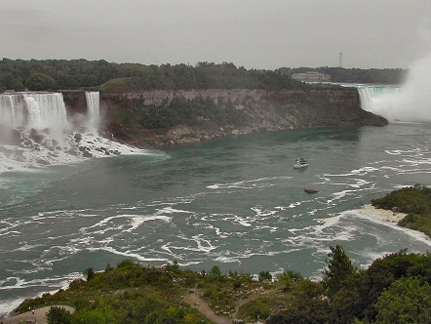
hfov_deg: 42.9
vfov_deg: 32.9
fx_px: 548
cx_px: 212
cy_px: 182
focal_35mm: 44
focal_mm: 8
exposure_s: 1/97.2
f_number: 7.6
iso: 100
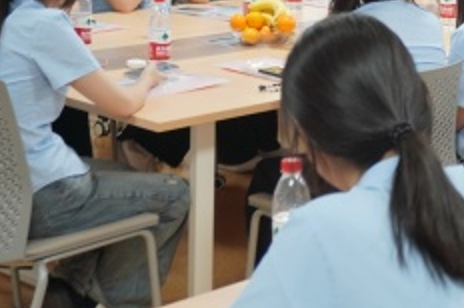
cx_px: 558
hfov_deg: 19.1
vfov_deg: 13.3
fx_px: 1300
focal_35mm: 101
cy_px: -30
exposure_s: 1/40
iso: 500
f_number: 4.5
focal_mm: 26
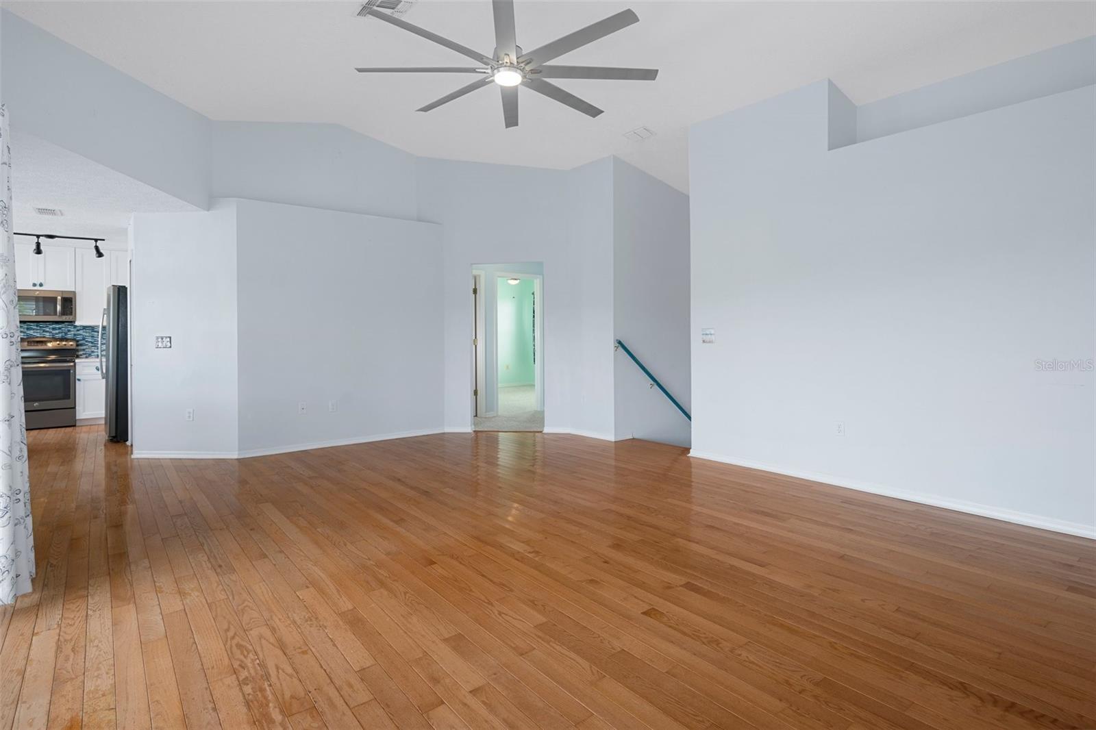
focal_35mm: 18
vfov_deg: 67.4
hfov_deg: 90.0
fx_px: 548
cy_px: 365
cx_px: 548
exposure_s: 1/2.5
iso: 320
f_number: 8
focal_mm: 18
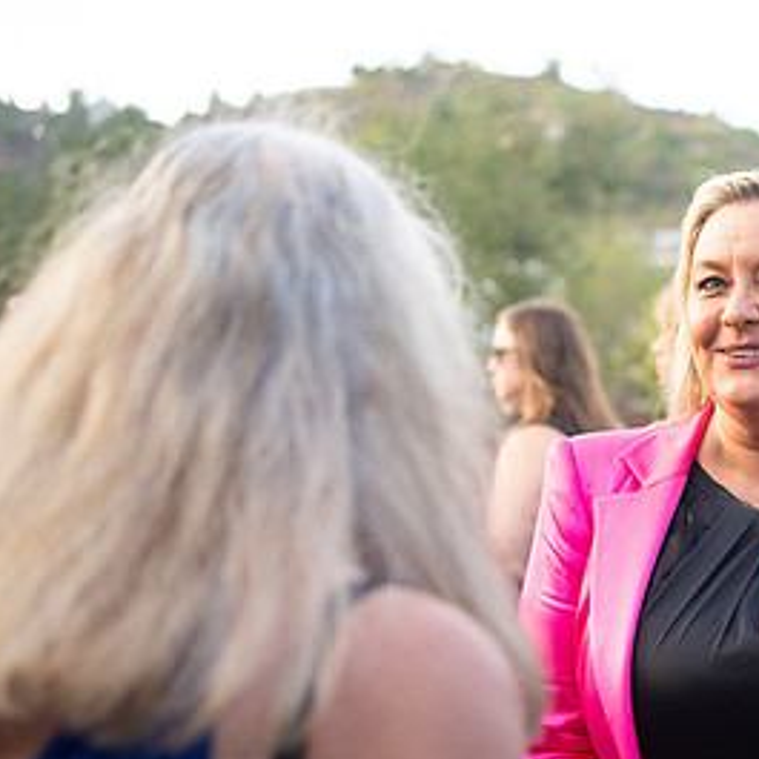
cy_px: 465
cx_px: 753
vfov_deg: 26.4
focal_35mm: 65
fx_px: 1612
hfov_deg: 25.2
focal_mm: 35
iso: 200
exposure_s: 1/200
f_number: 2.2
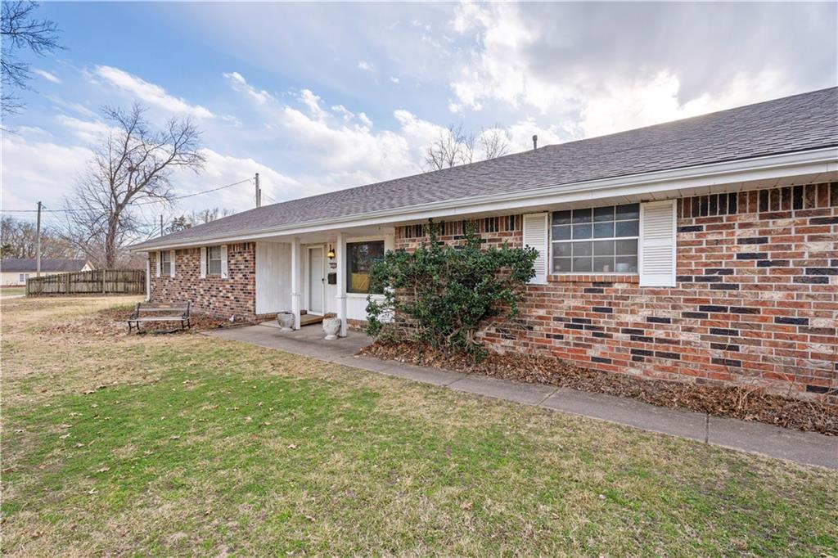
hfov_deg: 96.8
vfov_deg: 73.7
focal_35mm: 16
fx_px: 372
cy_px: 279
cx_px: 419
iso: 250
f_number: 9
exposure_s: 1/160
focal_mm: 16
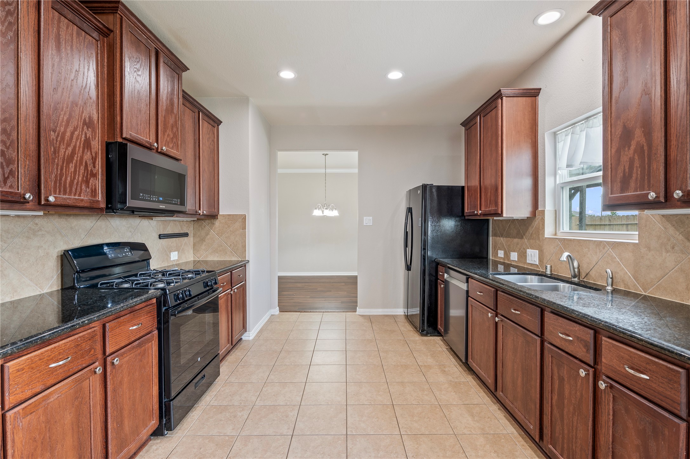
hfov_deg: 93.3
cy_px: 230
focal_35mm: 17
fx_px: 326
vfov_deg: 70.4
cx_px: 345
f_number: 6.3
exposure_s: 1/2
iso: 125
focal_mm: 17
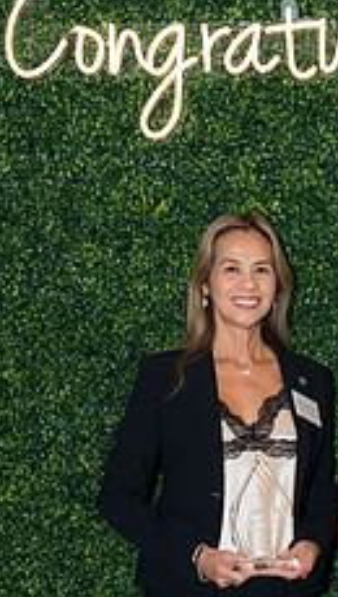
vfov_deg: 22.9
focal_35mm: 90
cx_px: 307
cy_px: 561
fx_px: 1429
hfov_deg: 13.4
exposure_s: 1/160
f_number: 5
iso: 400
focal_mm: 44
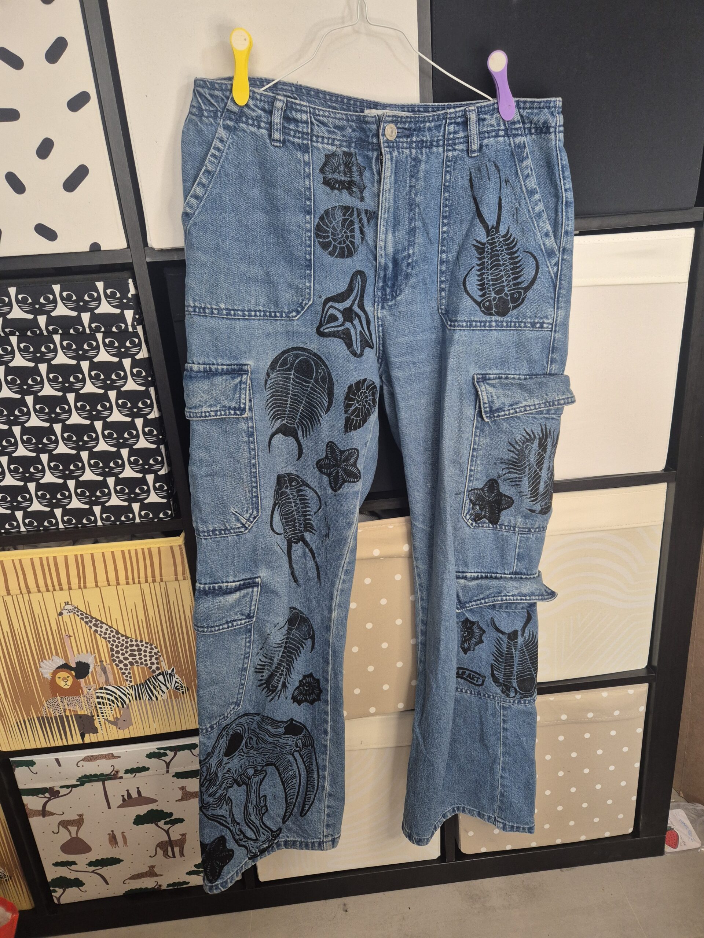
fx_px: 624
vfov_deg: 73.9
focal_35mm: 23
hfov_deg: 58.9
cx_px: 352
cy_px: 469
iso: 320
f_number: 1.8
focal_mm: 5.4
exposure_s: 1/100
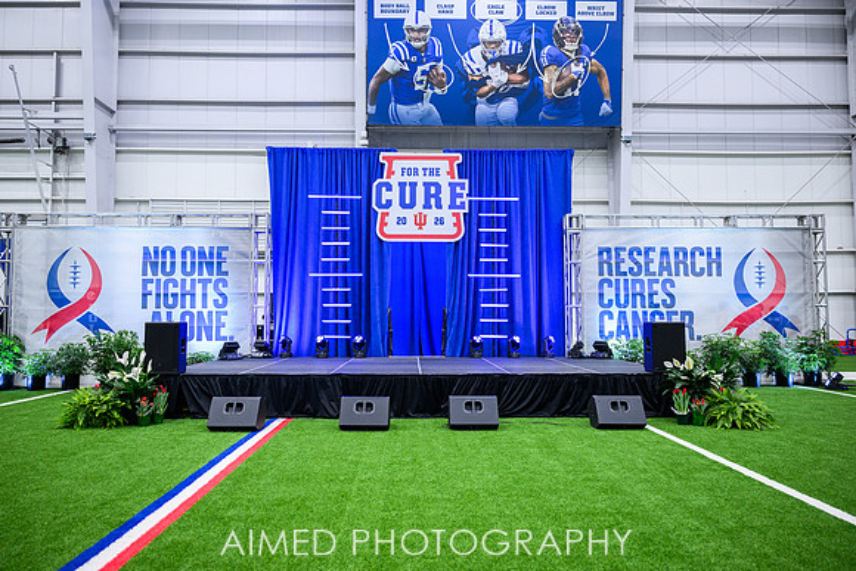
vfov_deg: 51.5
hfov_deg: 71.7
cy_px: 286
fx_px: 592
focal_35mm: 25
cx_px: 428
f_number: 2.8
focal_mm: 24
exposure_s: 1/200
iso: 1250
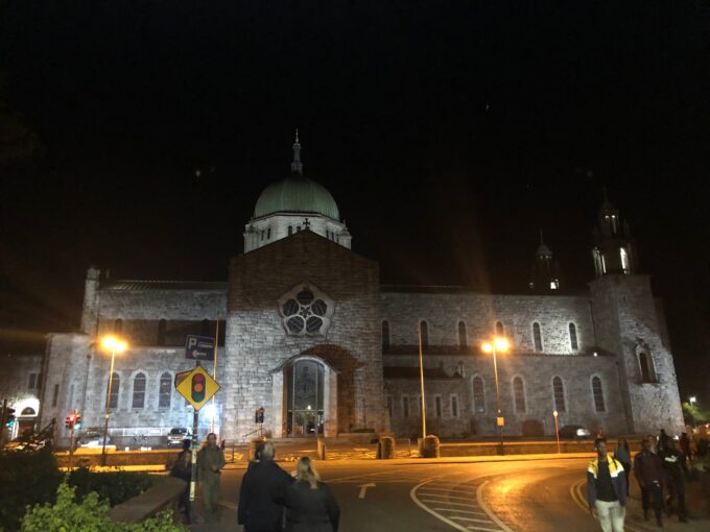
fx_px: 574
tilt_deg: +15.9
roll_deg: +1.3
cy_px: 266
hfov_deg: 63.4
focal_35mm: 28
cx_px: 355
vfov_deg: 49.7
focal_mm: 4
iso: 160
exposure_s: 1/4
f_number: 1.8
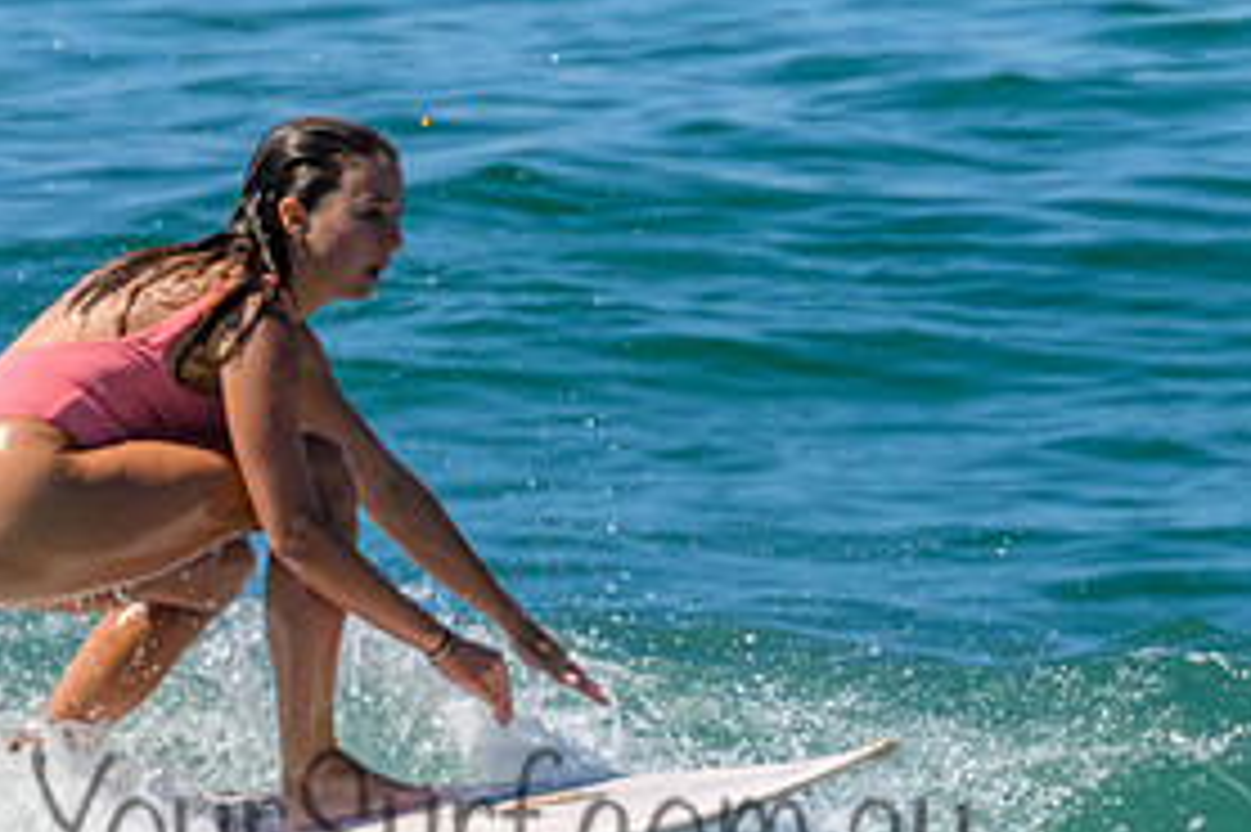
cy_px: 635
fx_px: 79805
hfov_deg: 0.9
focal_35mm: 2298
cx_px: 247
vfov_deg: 0.6
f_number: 11
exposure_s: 1/2000
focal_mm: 800
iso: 1000
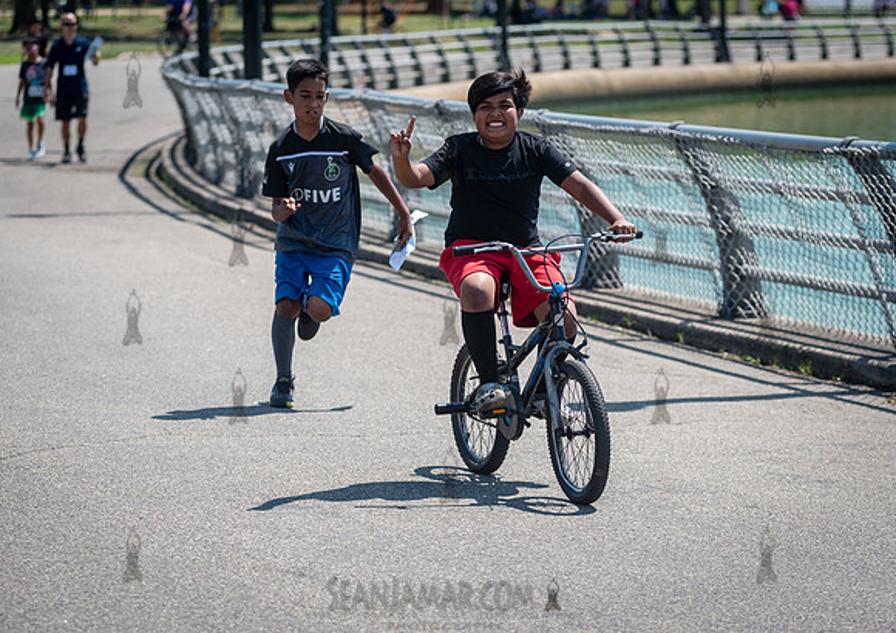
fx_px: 3600
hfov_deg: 14.2
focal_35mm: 142
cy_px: 343
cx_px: 515
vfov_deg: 10.1
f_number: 4
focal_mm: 120
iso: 200
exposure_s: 1/1250
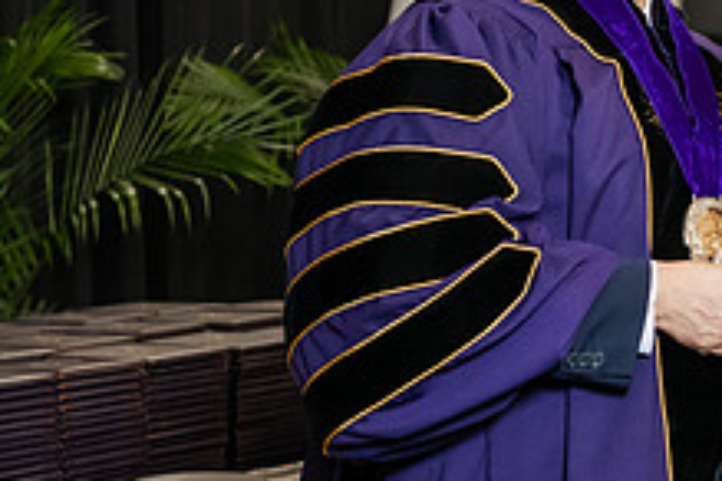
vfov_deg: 7.4
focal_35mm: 185
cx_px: 748
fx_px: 3710
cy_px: 147
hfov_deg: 11.0
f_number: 5
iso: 2500
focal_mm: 70
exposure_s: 1/200
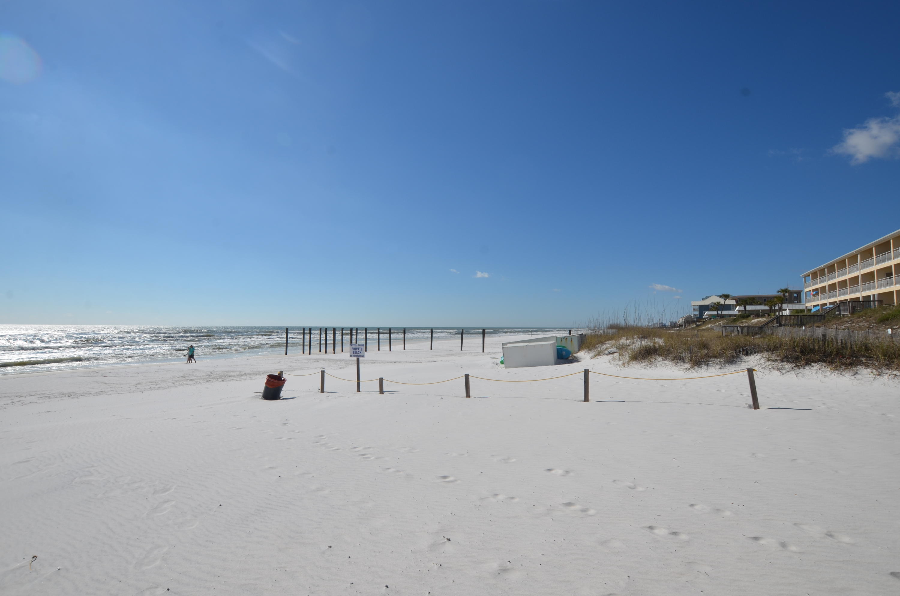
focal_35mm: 17
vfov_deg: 69.4
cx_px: 450
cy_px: 298
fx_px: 430
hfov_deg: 92.6
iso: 100
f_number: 10
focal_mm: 11.5
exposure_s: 1/400
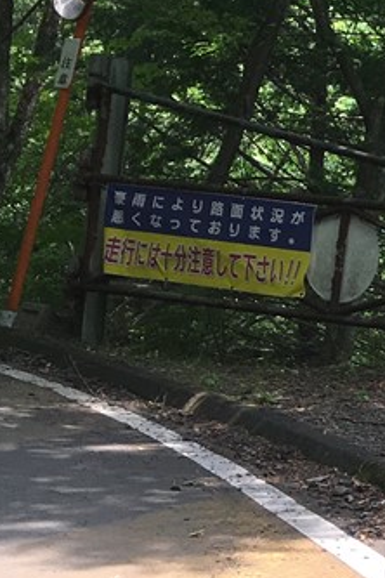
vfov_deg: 17.6
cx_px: 1044
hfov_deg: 9.8
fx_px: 1861
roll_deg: -3.9
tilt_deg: +3.2
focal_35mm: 116
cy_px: 311
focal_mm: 4.15
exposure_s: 1/306
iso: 25
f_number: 2.2
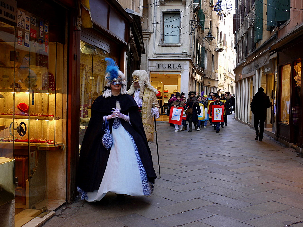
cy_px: 114
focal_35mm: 44
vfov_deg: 32.9
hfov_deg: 42.9
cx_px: 152
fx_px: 385
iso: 100
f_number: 4.6
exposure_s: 1/40
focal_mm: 22
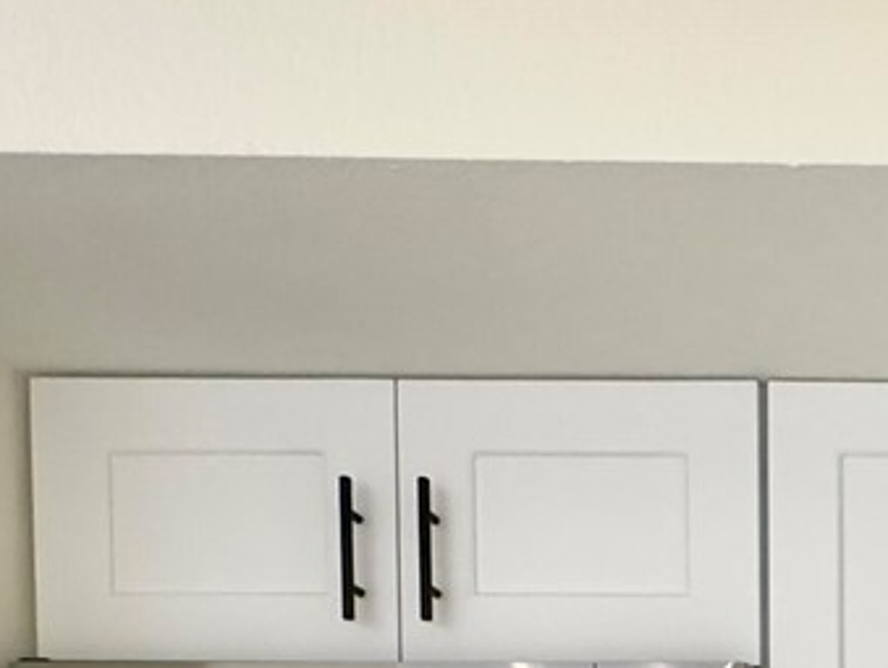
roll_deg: -0.1
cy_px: 1103
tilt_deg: -1.5
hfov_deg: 25.0
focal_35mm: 66
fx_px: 1695
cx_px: 1187
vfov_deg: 18.7
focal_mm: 2.22
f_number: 2.2
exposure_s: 1/60
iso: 200
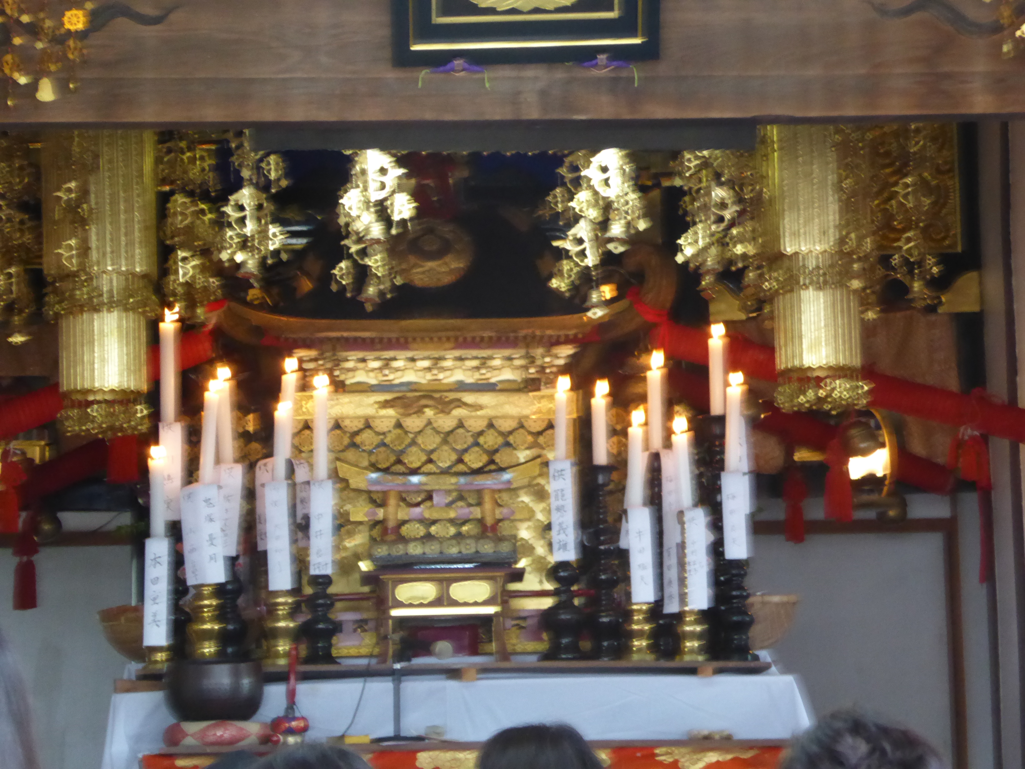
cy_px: 384
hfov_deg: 13.2
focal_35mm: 150
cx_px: 512
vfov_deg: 9.9
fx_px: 4442
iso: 800
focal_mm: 24.2
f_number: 5.3
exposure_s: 1/13
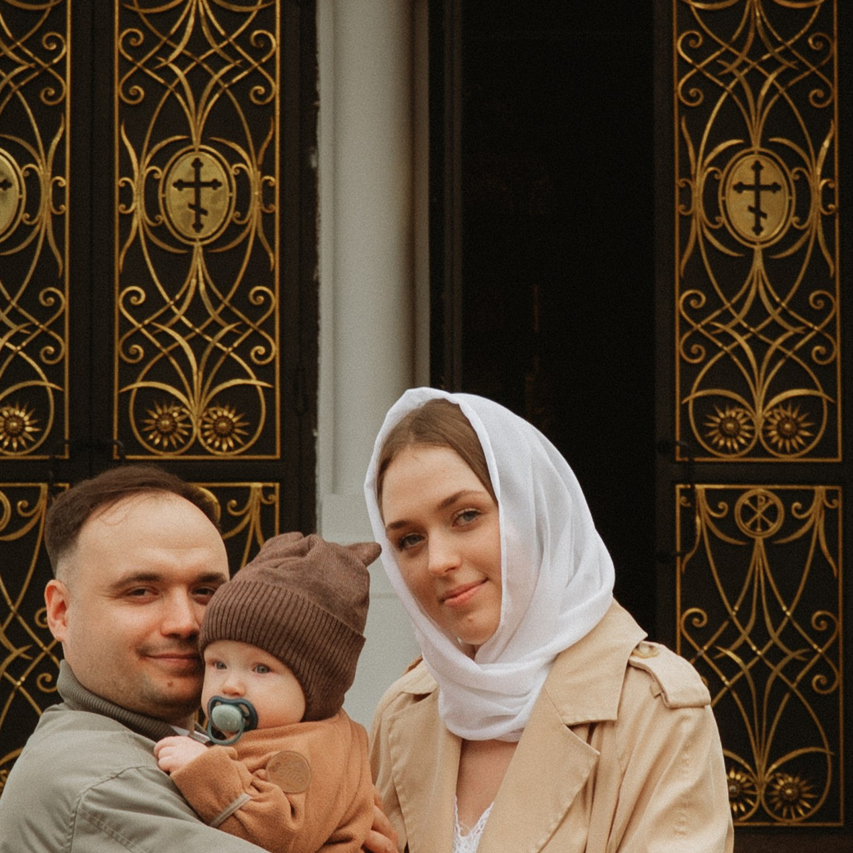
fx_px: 3011
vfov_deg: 15.6
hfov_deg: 16.1
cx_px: 306
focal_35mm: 108
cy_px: 987
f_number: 5
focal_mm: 28
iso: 160
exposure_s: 1/320
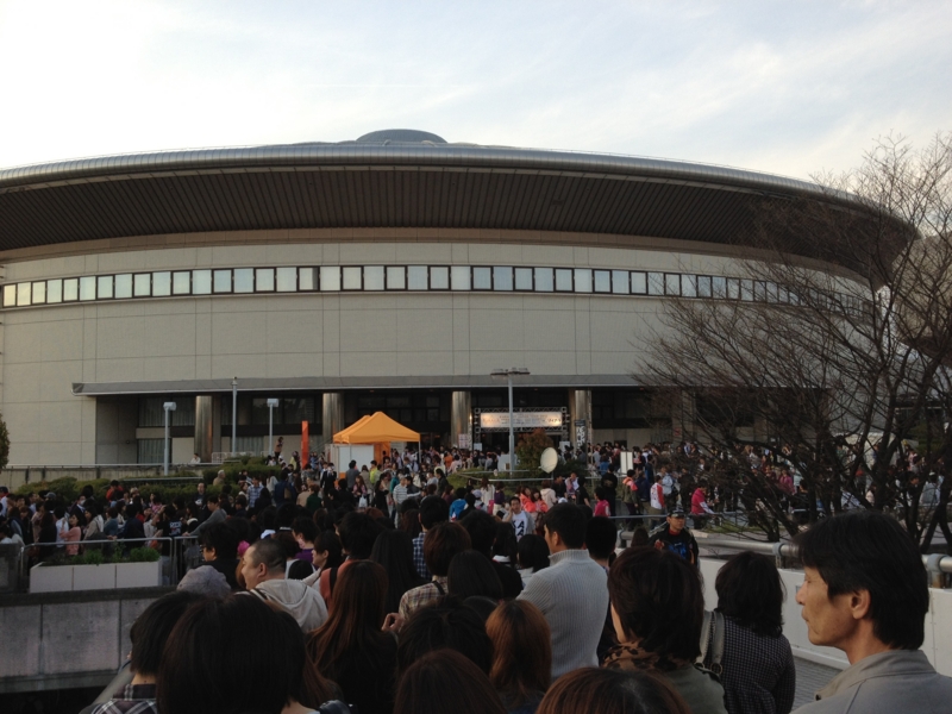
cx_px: 476
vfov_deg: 40.7
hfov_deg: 52.6
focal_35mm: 35
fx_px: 963
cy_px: 357
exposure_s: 1/255
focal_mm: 4.28
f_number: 2.4
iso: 64
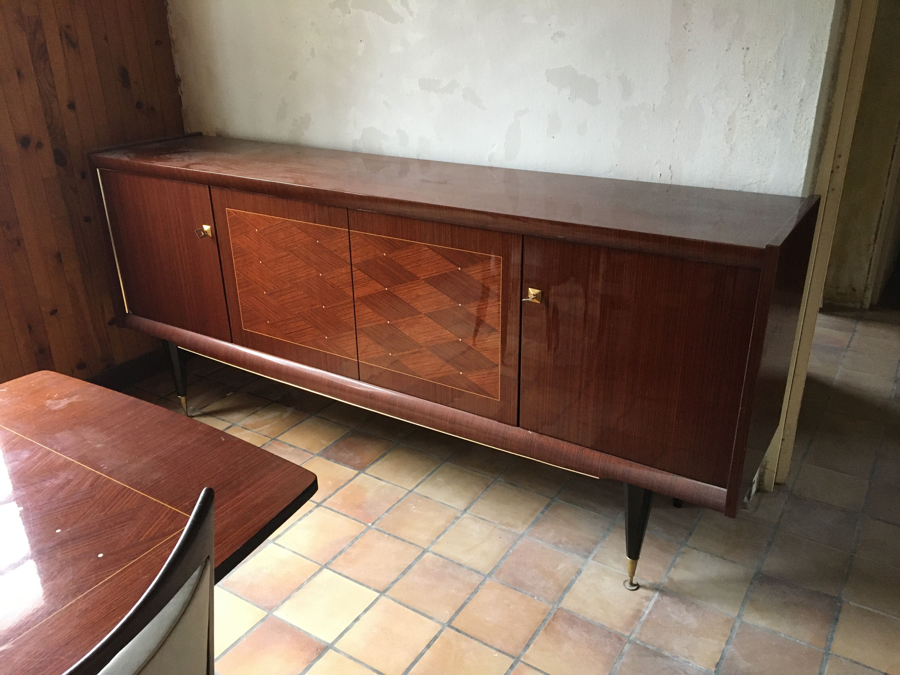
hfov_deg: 61.7
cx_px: 450
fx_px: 754
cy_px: 338
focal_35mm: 29
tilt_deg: -24.7
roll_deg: -0.5
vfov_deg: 48.2
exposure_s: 1/25
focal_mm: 4.15
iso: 200
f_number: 2.2
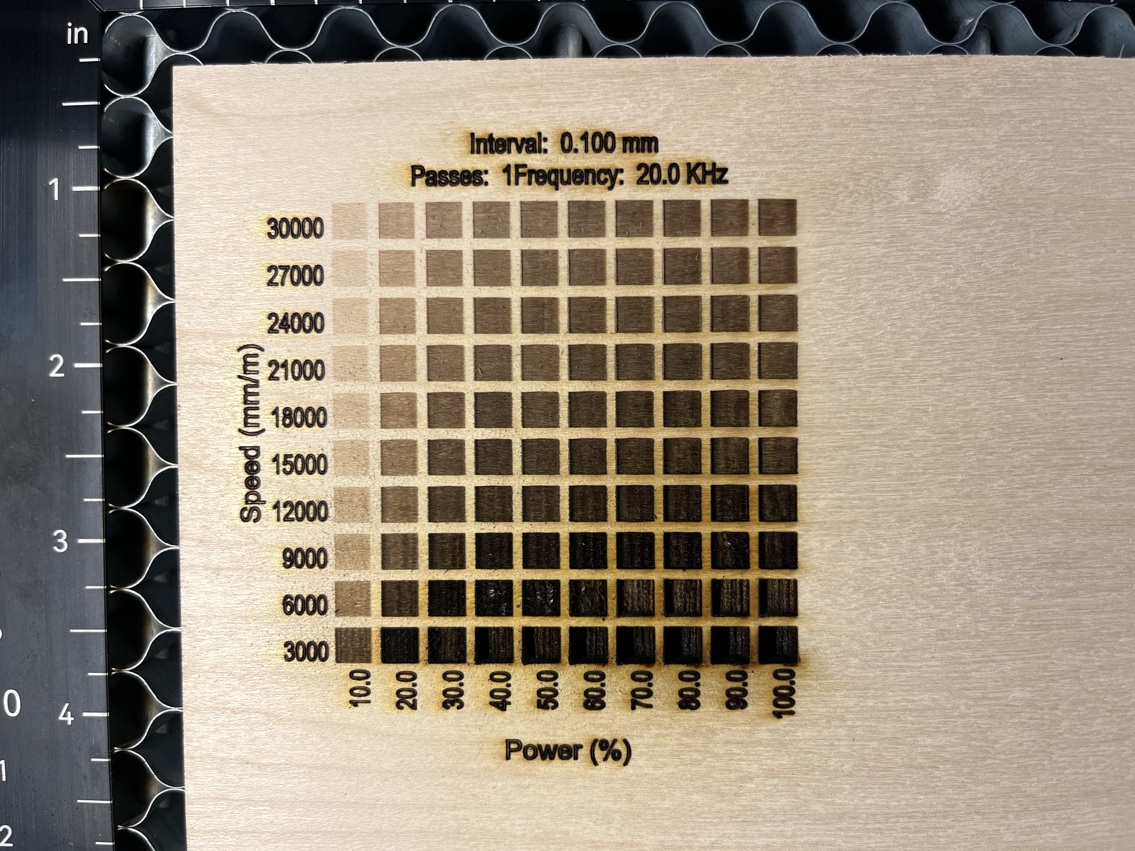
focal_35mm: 26
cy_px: 426
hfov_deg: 67.3
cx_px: 568
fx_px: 852
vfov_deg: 53.1
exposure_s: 1/120
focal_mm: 5.1
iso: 64
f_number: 1.6
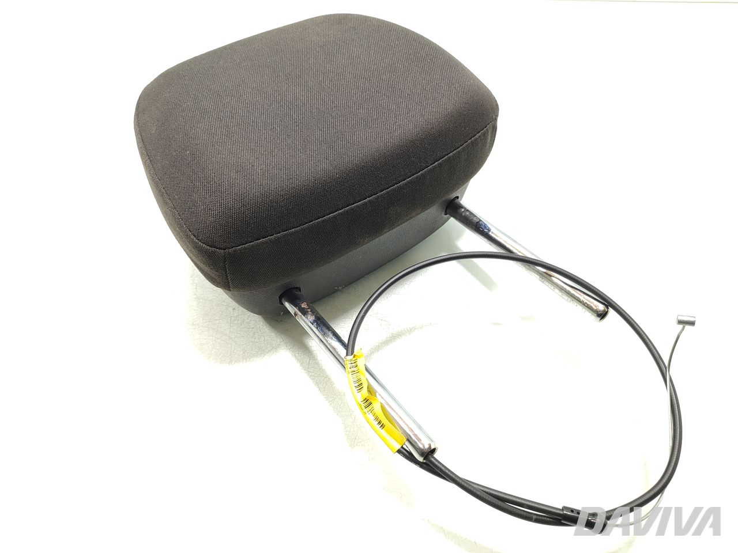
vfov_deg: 56.8
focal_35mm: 24
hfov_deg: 71.6
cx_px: 369
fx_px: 512
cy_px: 276
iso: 250
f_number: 1.89
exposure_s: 1/100
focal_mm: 5.89
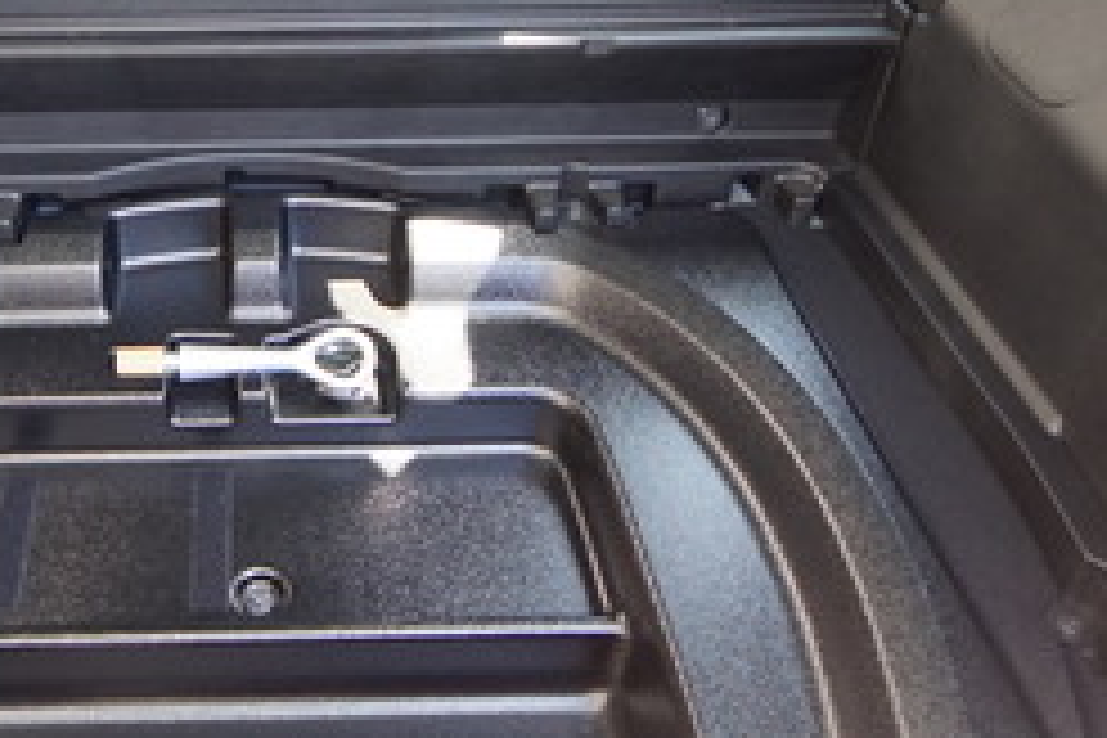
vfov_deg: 33.6
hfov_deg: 48.7
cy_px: 104
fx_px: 1168
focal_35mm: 38
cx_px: 274
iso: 800
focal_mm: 8
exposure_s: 1/60
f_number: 4.5
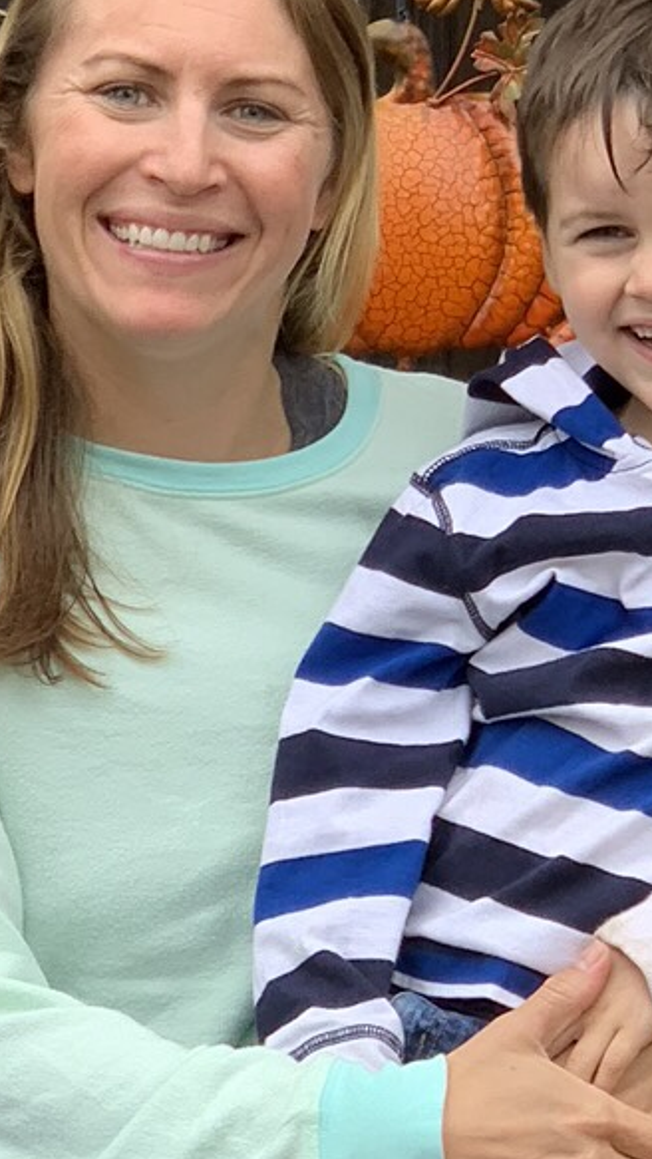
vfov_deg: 10.8
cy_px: 626
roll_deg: -0.2
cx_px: -215
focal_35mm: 199
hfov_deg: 6.1
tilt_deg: -0.3
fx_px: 6115
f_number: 2.4
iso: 25
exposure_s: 1/122
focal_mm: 6
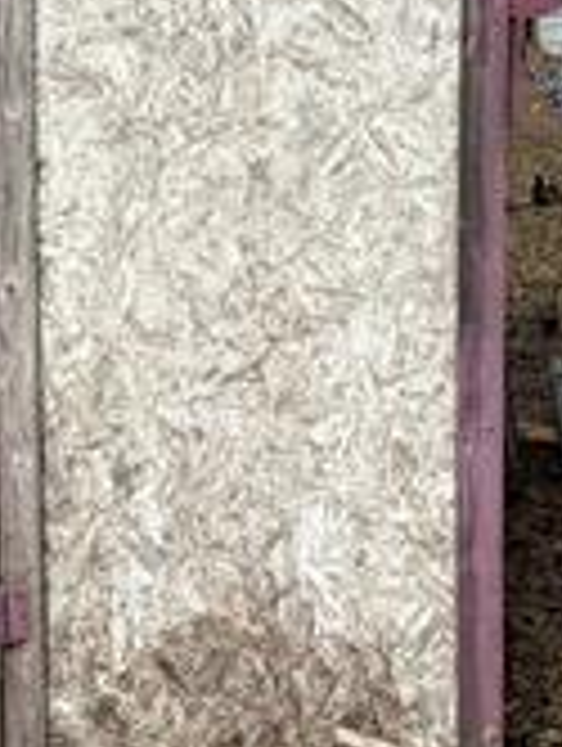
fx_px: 2591
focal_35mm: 120
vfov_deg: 16.4
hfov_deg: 11.7
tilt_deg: -10.1
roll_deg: +1.9
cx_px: -333
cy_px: 288
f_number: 1.6
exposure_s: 1/3125
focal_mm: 5.96
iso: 50
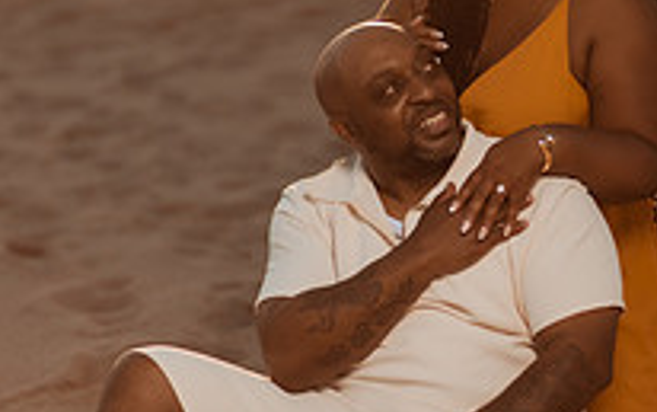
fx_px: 2311
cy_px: 201
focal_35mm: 129
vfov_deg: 10.2
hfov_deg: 16.2
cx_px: 421
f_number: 1.4
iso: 100
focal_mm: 58
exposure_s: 1/6400
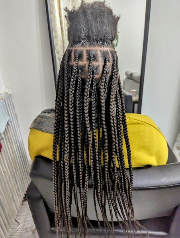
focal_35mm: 24
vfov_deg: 71.5
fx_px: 166
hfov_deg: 57.0
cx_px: 90
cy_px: 119
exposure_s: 1/36
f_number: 1.85
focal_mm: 6.81
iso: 808
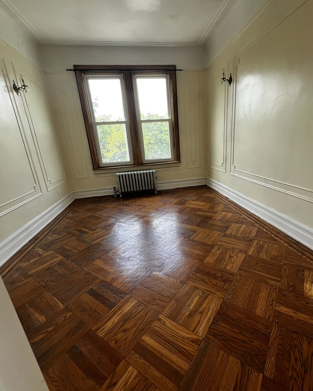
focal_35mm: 15
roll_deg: +5.1
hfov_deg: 83.8
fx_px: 174
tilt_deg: -15.9
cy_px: 201
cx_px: 172
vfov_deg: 96.8
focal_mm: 1.57
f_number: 1.8
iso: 40
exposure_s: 1/99
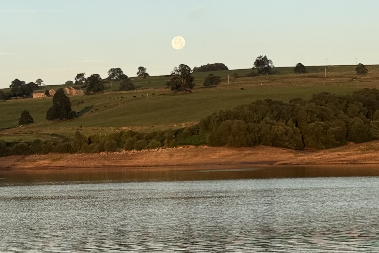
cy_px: 218
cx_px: 69
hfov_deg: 15.1
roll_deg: +1.9
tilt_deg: -2.3
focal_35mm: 135
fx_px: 1421
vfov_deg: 10.1
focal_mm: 6.76
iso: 64
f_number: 1.78
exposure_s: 1/1043
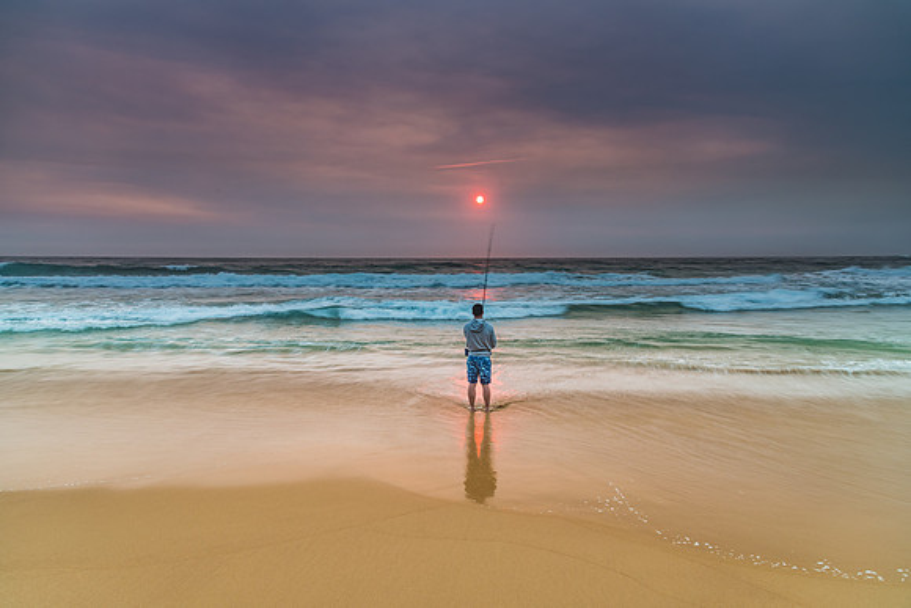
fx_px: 619
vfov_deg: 52.3
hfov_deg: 72.7
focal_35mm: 24
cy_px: 304
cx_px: 456
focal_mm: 24
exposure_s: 1/5
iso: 160
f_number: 11
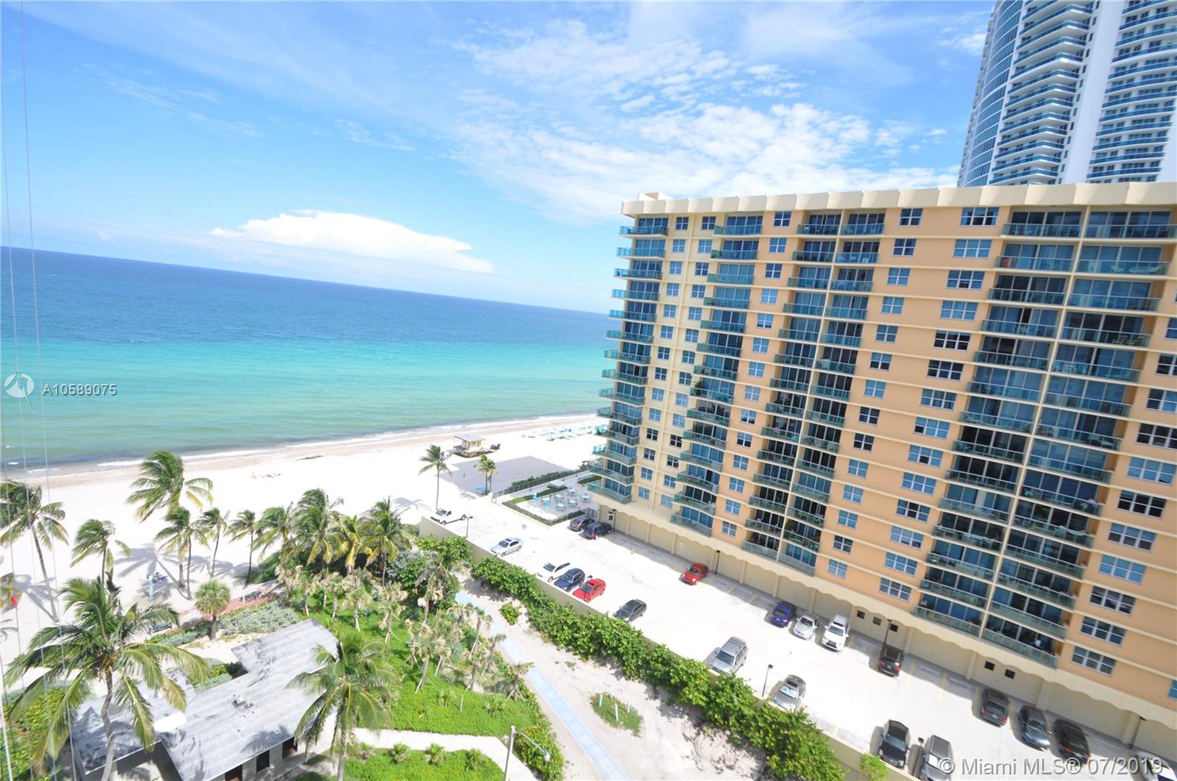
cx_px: 588
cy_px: 390
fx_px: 490
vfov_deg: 77.2
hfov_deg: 100.5
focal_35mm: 15
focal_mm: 10
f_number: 8
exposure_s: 1/250
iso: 200
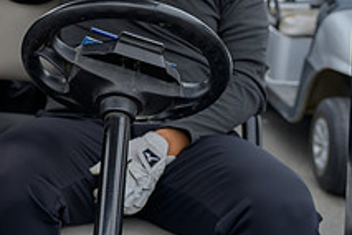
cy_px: 1
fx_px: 772
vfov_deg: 16.9
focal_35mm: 79
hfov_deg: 23.4
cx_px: -74
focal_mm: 29
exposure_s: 1/200
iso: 100
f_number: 4
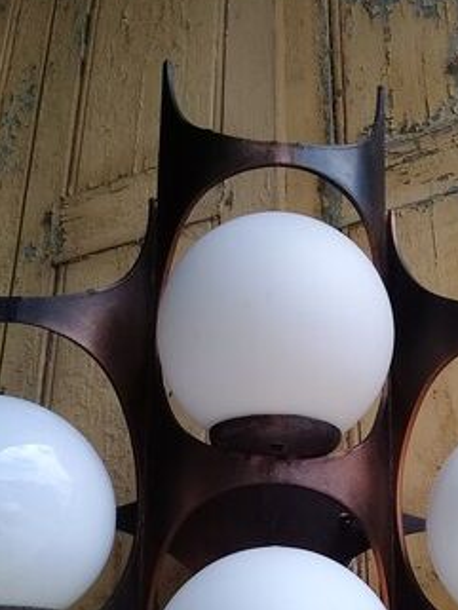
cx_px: 298
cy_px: 543
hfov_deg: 25.1
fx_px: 1023
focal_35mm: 58
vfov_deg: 31.7
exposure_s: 1/370
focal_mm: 3.3
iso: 50
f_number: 2.2
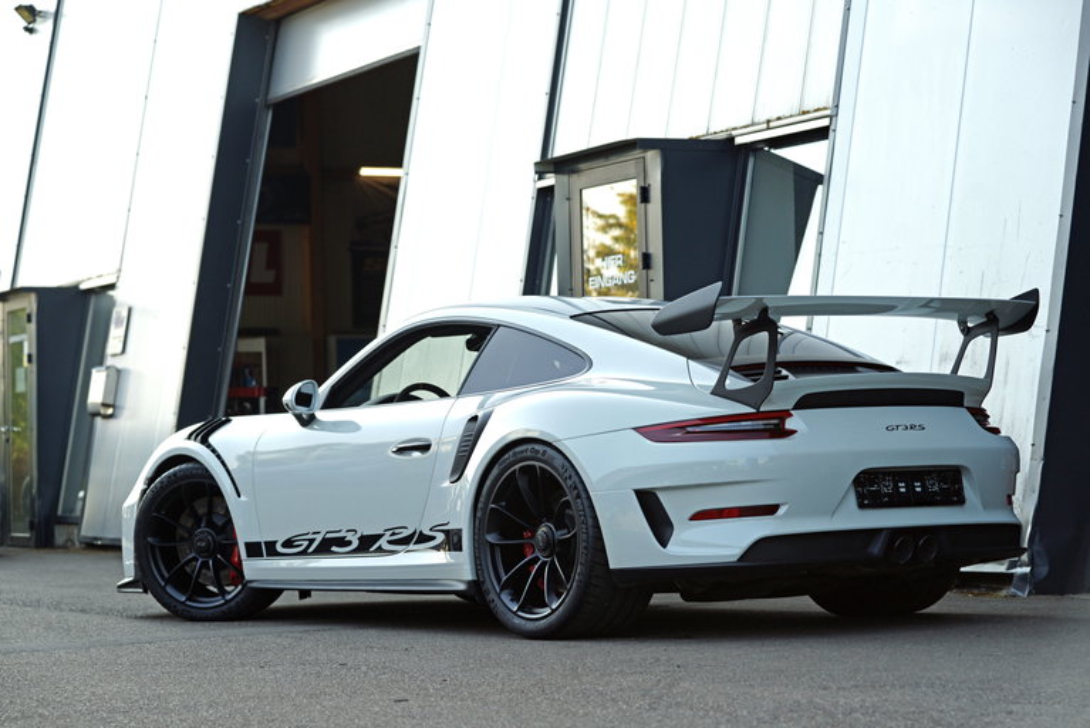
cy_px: 364
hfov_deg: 20.4
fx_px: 3029
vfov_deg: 13.7
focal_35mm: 100
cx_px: 545
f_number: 5.6
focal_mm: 100
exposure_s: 1/90
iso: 160
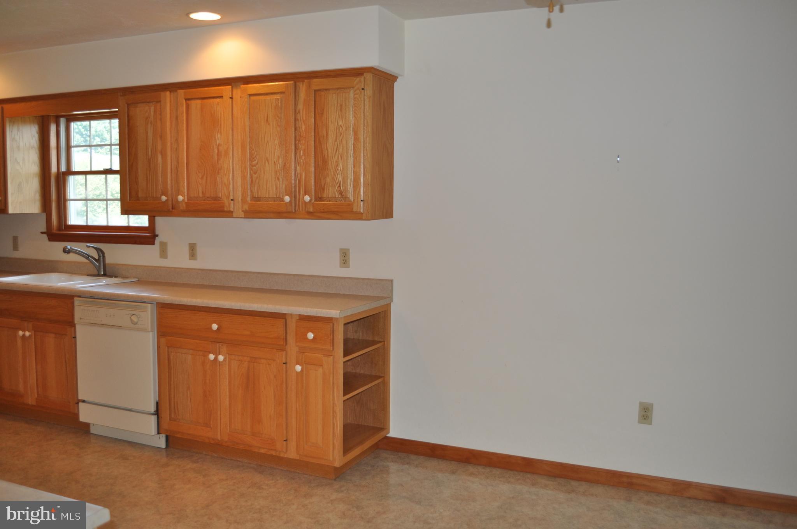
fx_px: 730
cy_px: 264
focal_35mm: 33
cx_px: 398
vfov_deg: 39.9
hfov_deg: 57.3
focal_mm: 22
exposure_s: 1/60
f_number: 3.8
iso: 320
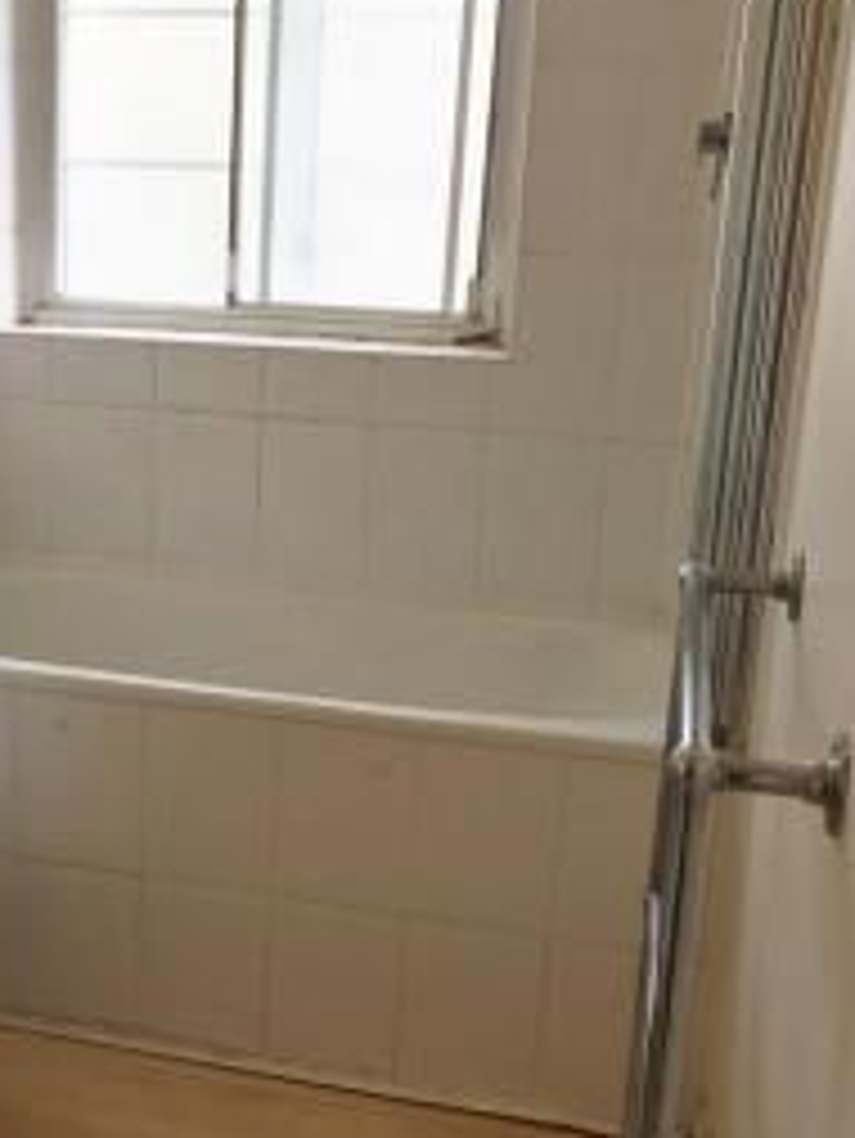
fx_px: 1645
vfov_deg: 38.1
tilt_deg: -14.6
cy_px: 627
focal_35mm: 50
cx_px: 194
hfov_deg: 28.6
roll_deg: -0.9
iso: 32
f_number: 2.2
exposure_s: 1/100
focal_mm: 4.15
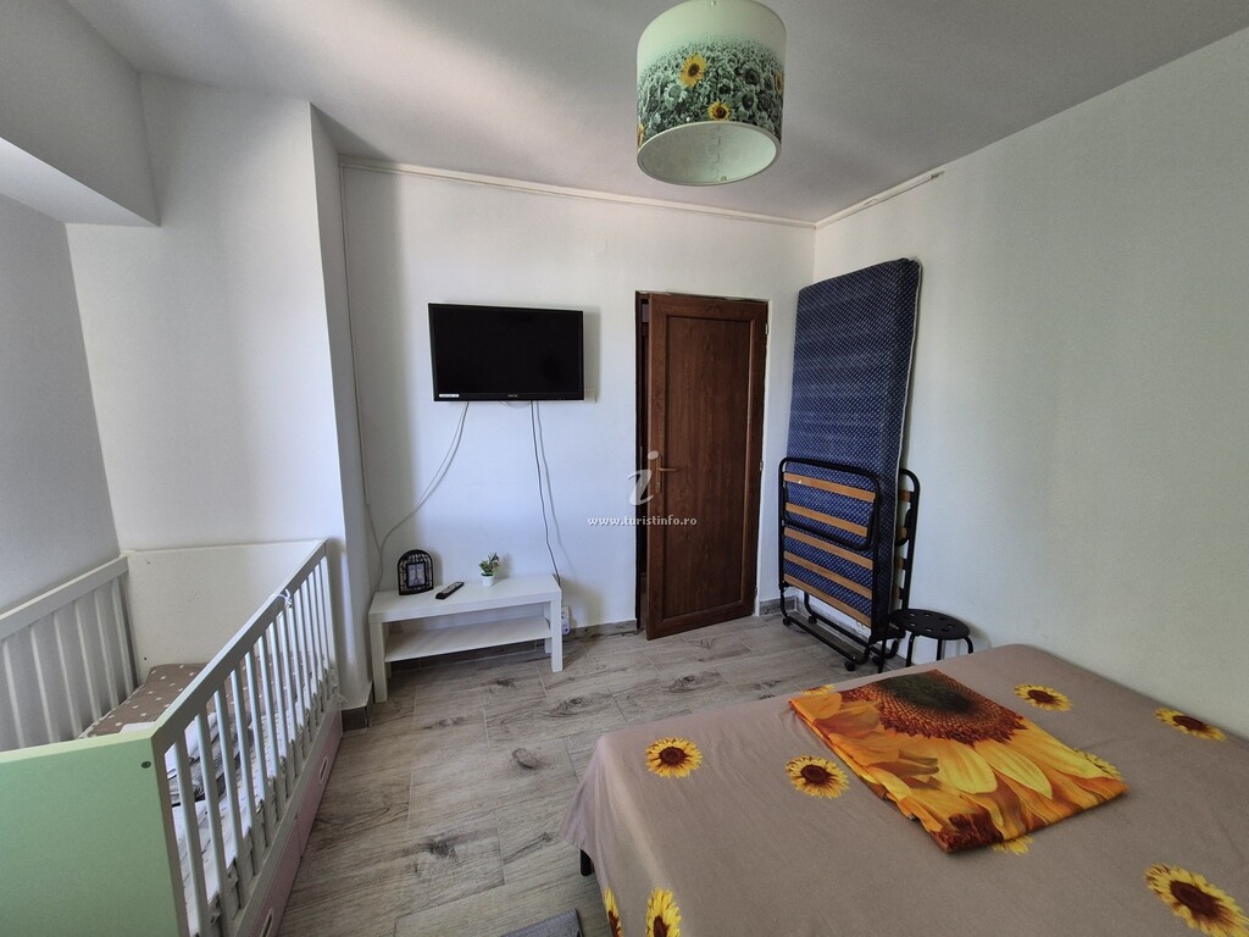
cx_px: 624
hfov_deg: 106.2
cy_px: 468
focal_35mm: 13
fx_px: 469
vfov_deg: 89.9
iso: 250
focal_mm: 2.2
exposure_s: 1/50
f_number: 2.2
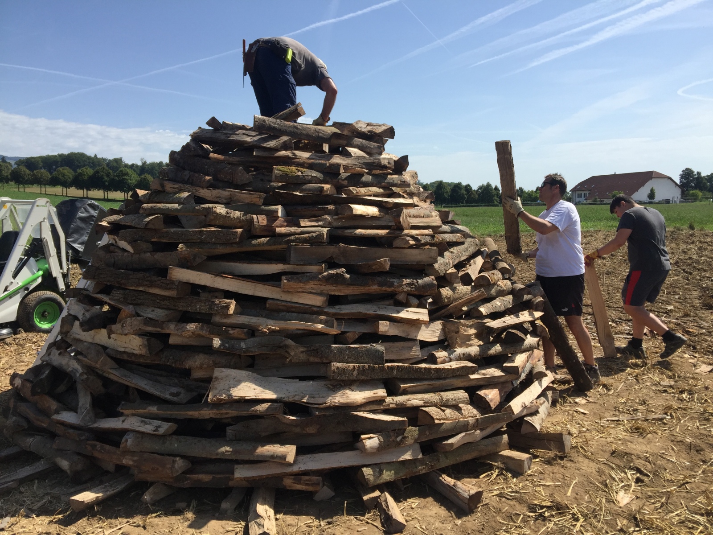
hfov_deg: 61.7
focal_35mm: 29
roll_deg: +1.2
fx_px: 597
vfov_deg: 48.2
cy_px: 268
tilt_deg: -4.7
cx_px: 356
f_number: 2.2
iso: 32
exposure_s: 1/2198
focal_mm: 4.15
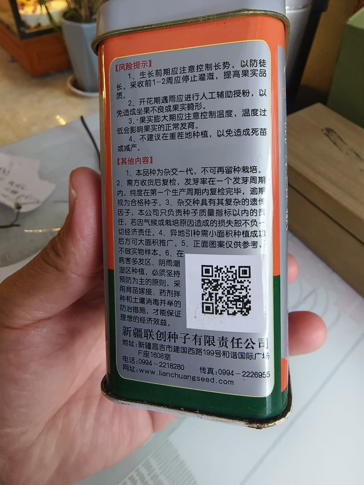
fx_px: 365
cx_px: 182
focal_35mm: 26
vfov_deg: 67.3
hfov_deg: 53.1
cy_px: 242
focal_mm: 2.28
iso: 341
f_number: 2
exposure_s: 1/100
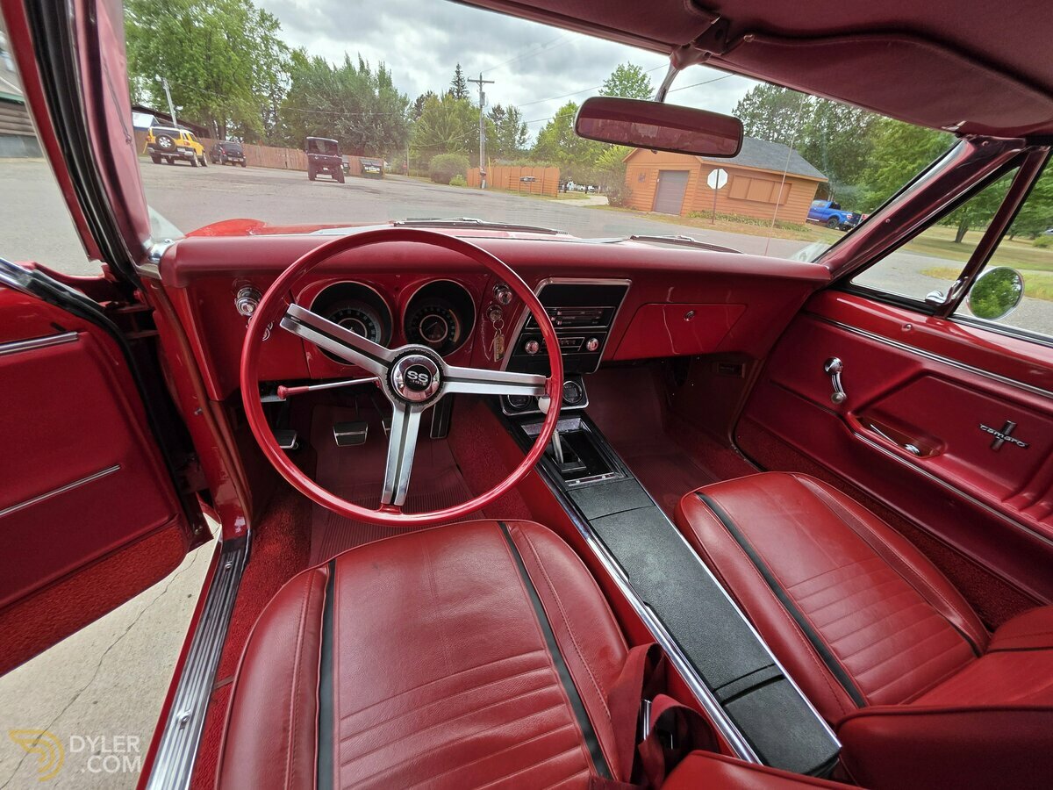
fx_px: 395
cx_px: 526
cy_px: 395
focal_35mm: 13
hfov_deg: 106.2
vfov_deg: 89.9
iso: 40
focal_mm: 2.2
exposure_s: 1/659
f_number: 1.9
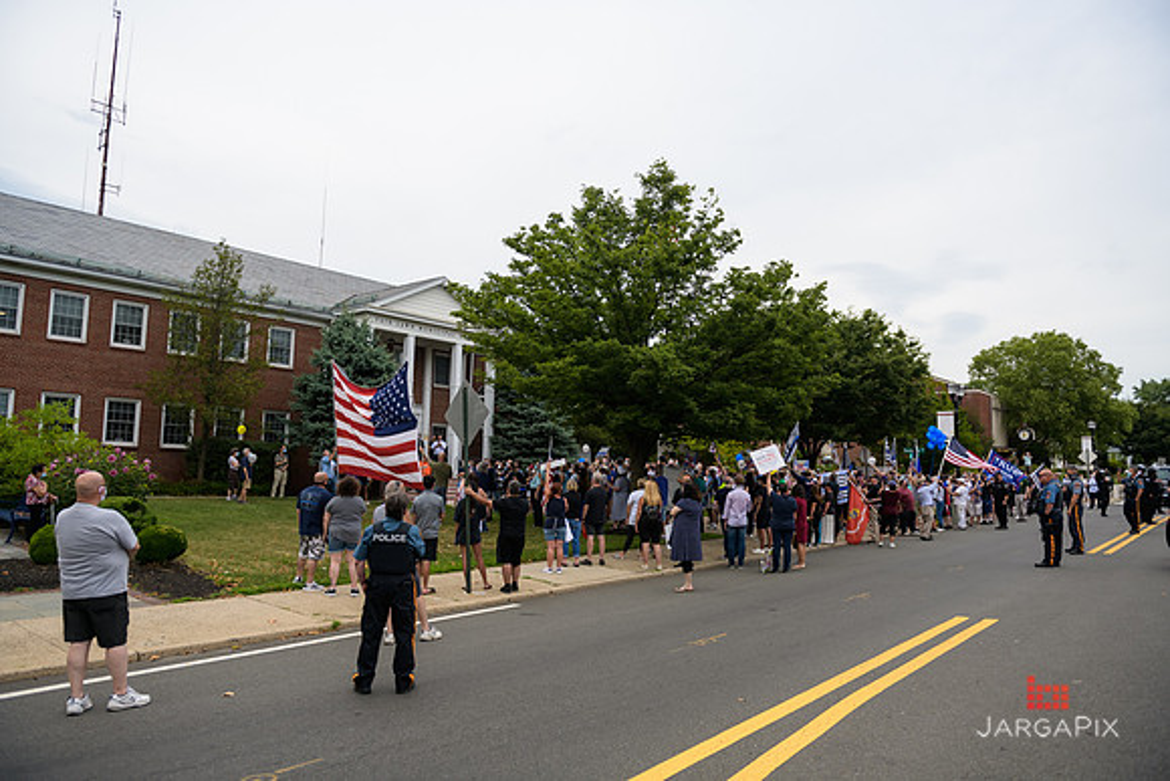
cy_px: 390
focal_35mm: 24
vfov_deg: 53.2
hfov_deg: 73.7
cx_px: 585
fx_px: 780
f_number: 3.2
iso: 200
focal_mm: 24
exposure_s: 1/400
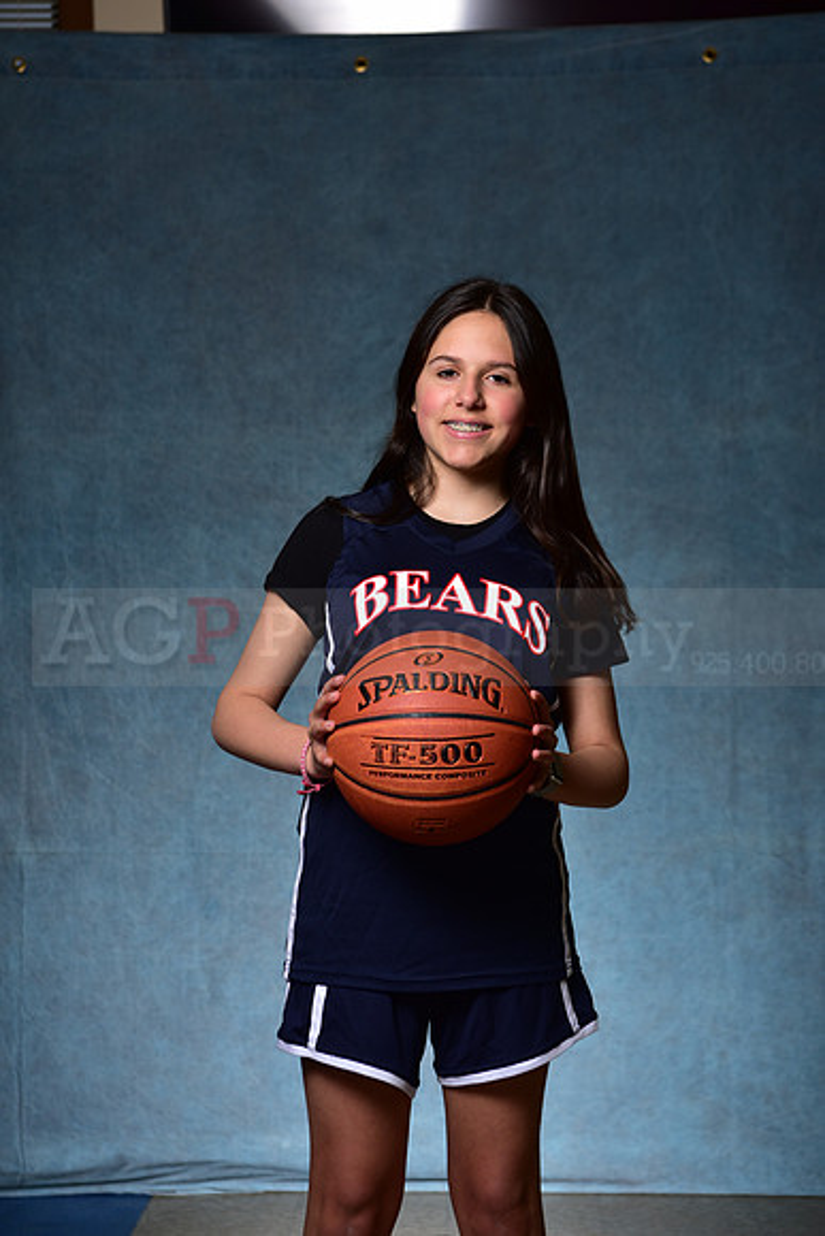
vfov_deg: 28.8
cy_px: 618
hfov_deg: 19.5
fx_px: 2405
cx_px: 412
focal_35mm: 70
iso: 100
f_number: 5
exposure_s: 1/200
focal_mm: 70
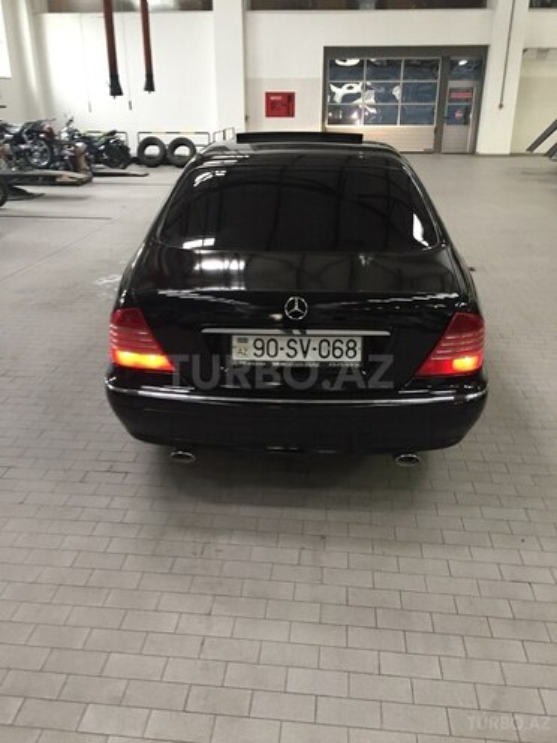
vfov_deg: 61.7
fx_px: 622
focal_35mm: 29
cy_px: 372
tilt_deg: -23.2
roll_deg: +1.6
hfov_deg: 48.2
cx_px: 278
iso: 200
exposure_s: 1/33
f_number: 2.2
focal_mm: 4.15
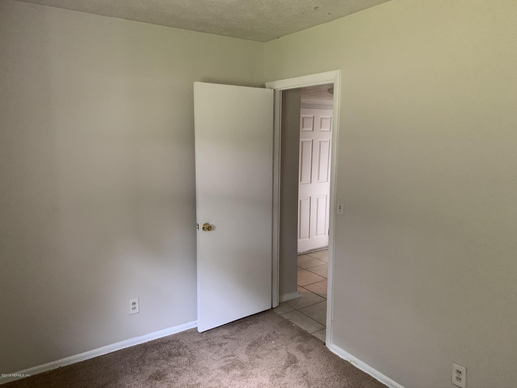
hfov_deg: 67.3
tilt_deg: -10.4
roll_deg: -1.0
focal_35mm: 26
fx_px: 388
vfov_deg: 53.1
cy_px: 194
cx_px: 258
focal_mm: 4.25
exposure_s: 1/31
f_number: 1.8
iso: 400
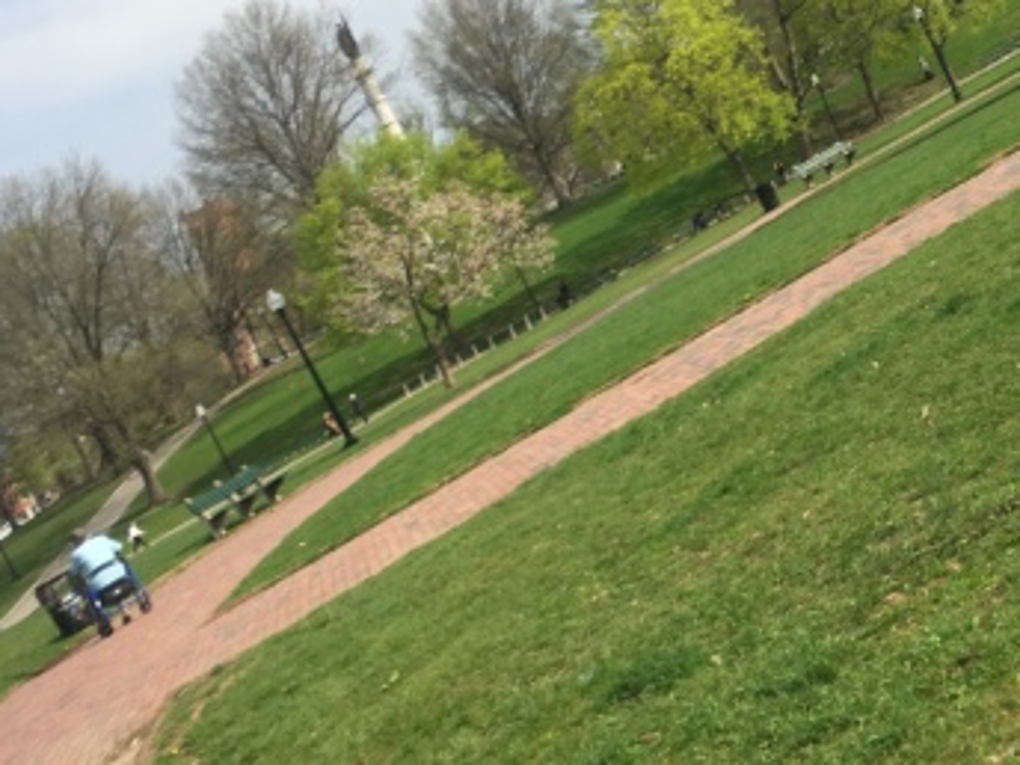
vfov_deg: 26.9
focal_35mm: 54
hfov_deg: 35.0
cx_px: 721
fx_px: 1591
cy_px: 285
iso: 25
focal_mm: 4.15
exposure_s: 1/1148
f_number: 2.2
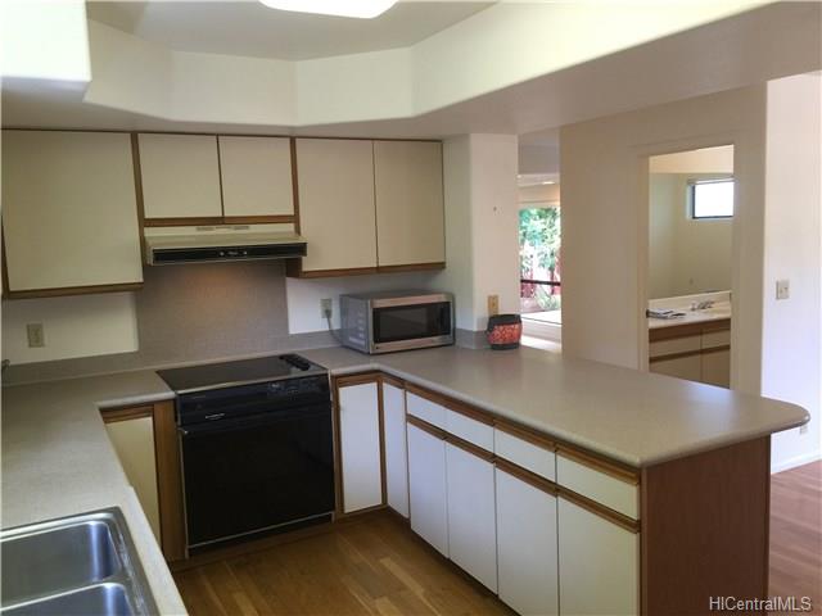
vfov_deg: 48.2
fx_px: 689
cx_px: 411
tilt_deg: -6.8
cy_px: 308
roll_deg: +1.0
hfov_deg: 61.7
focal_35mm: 29
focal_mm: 4.15
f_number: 2.2
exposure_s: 1/30
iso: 50
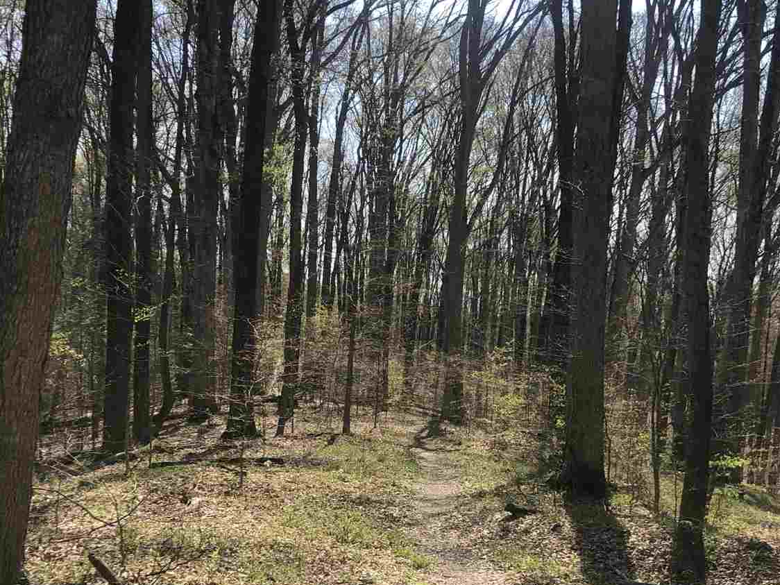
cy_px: 450
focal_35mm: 51
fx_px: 1149
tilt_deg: -4.3
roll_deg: -1.9
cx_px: 450
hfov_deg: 37.4
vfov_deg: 28.1
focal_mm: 4
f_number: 1.8
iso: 20
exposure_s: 1/842
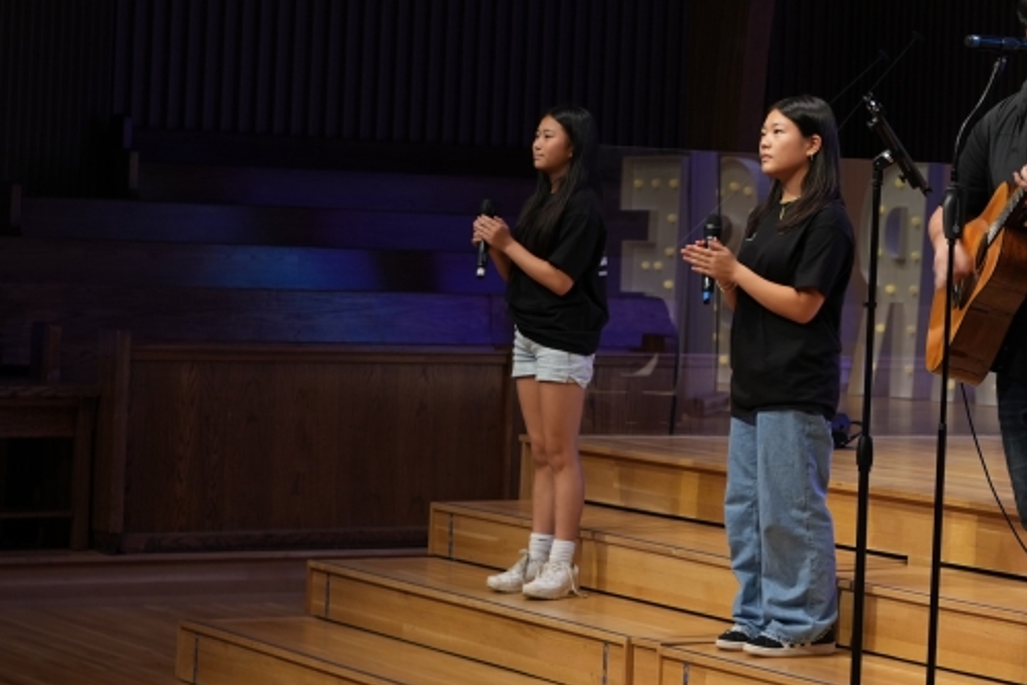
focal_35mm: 113
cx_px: 1165
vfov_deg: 12.1
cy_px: 208
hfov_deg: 17.4
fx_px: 3224
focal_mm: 47
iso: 320
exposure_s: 1/50
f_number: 4
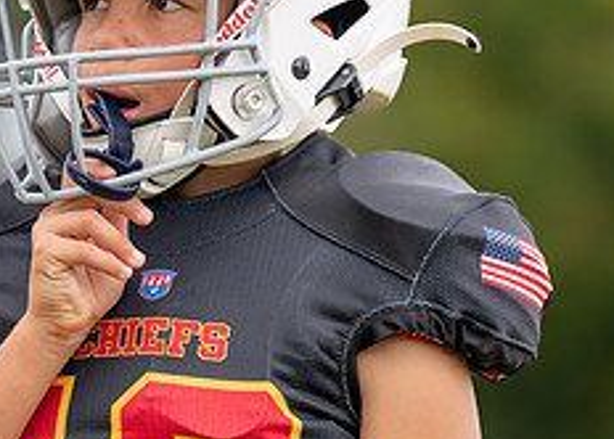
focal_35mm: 510
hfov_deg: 4.0
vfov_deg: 2.8
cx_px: 191
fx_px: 8899
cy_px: 177
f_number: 2.8
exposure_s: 1/1000
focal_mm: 194
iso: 100
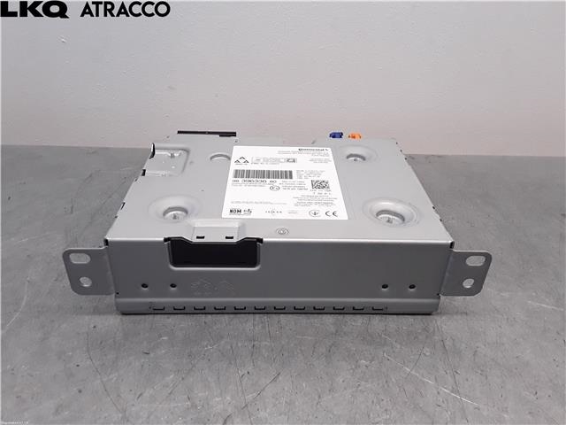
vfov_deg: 49.7
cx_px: 283
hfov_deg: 63.4
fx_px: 458
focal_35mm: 28
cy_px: 212
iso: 100
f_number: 1.9
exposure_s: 1/176
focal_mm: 2.91
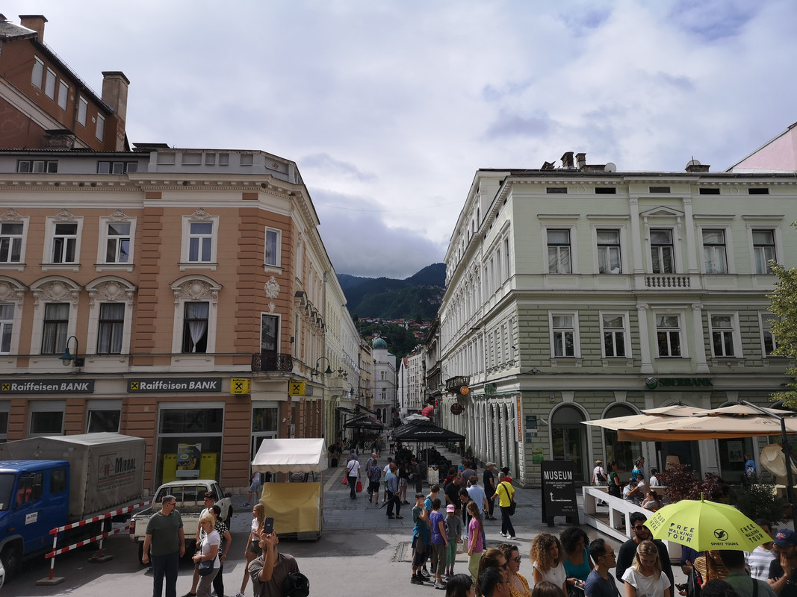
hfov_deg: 65.3
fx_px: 622
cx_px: 398
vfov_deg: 51.3
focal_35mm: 27
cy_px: 298
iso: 50
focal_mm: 3.95
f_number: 1.8
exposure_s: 1/4202
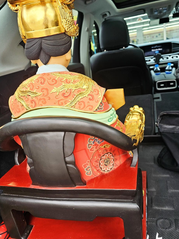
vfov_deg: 59.9
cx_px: 91
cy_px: 115
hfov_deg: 46.8
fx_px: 207
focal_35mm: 30
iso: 80
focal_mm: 6.3
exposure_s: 1/180
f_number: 1.7
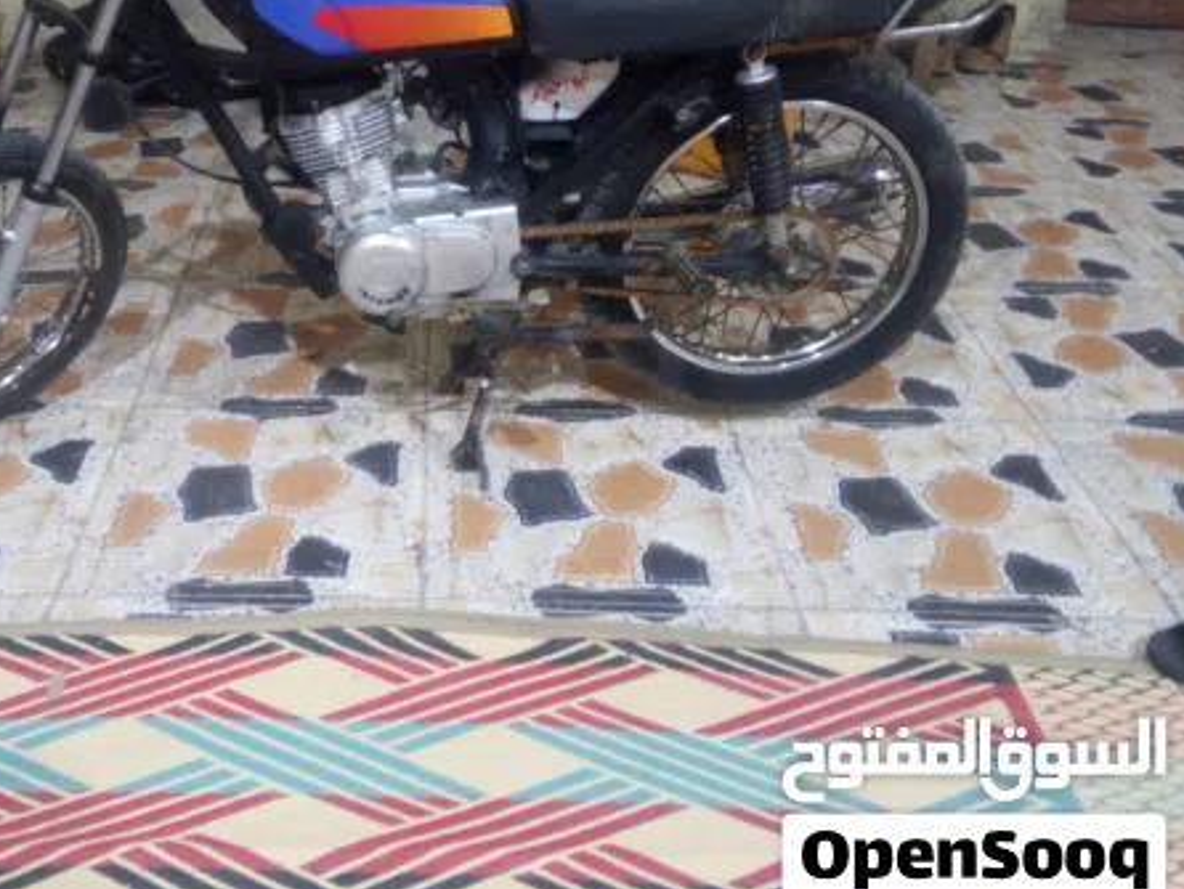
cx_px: 382
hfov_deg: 54.1
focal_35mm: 33
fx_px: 1129
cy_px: 334
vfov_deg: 42.7
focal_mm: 4.19
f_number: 1.6
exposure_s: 1/20
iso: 3102
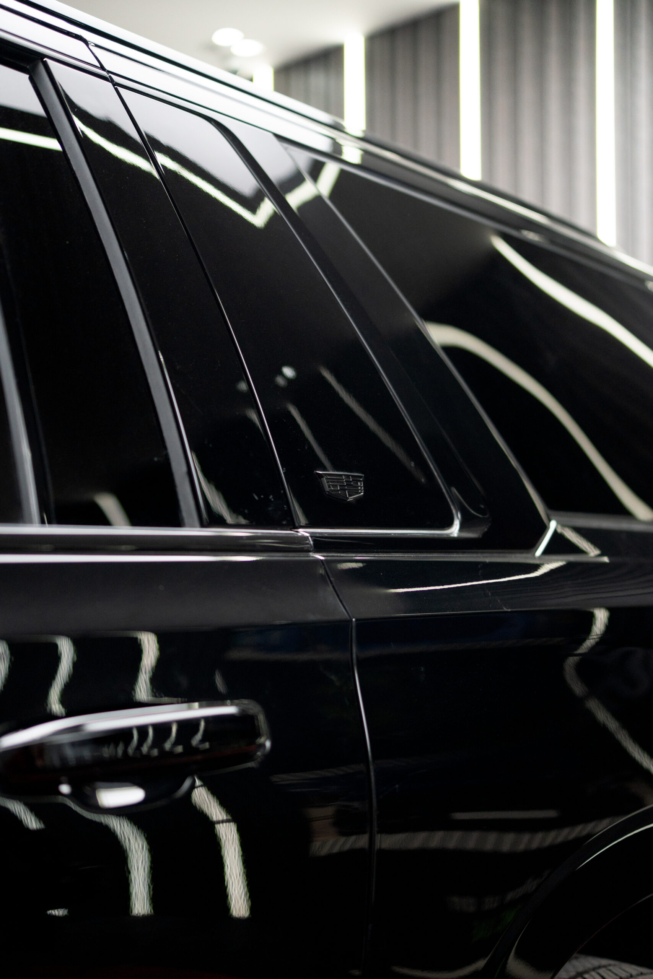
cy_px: 490
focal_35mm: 50
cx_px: 326
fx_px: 1360
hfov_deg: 27.0
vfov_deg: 39.6
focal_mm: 50
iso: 3200
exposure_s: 1/400
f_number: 1.8
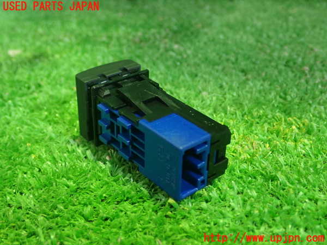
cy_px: 122
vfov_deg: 30.9
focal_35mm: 47
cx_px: 164
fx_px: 444
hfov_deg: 40.4
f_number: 3.1
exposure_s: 1/13
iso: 800
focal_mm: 8.4
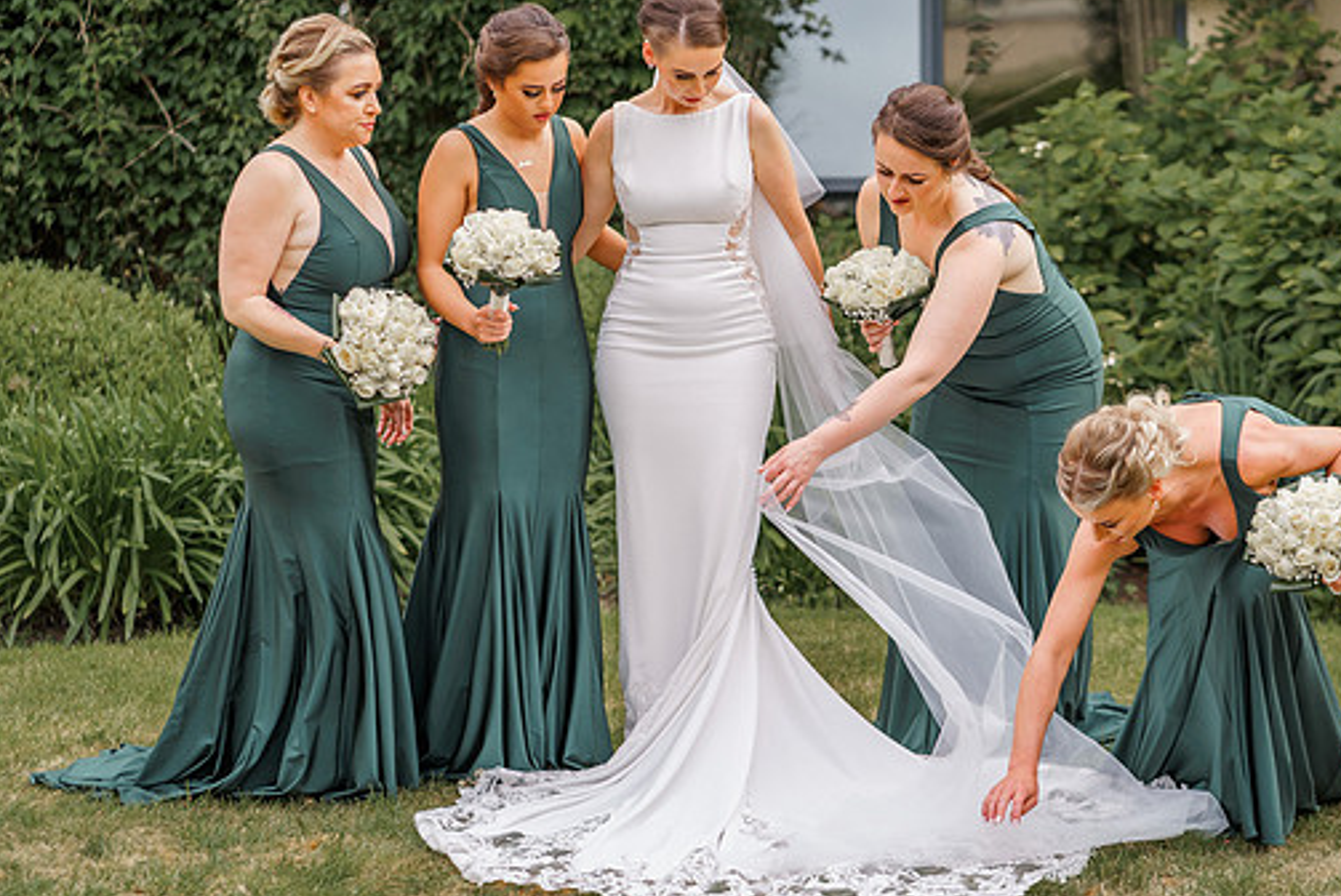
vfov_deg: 14.0
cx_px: 722
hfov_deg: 20.8
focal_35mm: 98
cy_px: 388
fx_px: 3652
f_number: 2.8
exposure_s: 1/640
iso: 100
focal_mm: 85
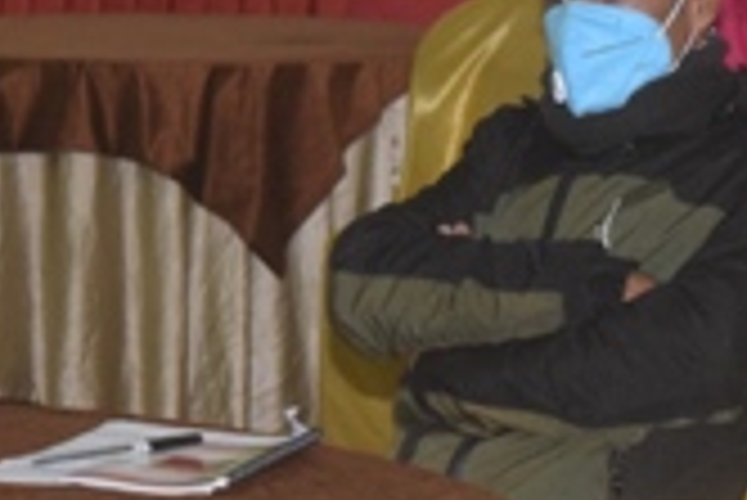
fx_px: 5047
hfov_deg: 8.4
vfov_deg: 5.6
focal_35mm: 243
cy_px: -61
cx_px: 742
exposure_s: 1/60
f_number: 5
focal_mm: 42
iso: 2200
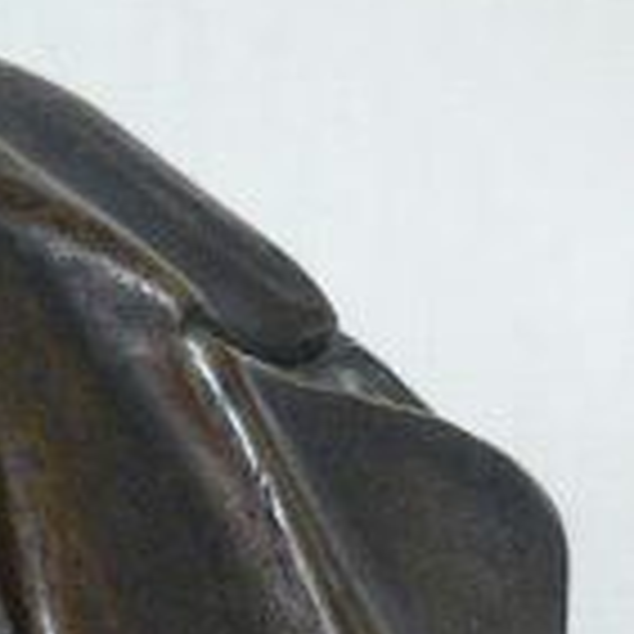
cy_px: 692
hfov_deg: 6.3
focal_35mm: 270
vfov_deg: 6.5
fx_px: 5595
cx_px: -594
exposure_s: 1/50
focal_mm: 6
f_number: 2.8
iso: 200
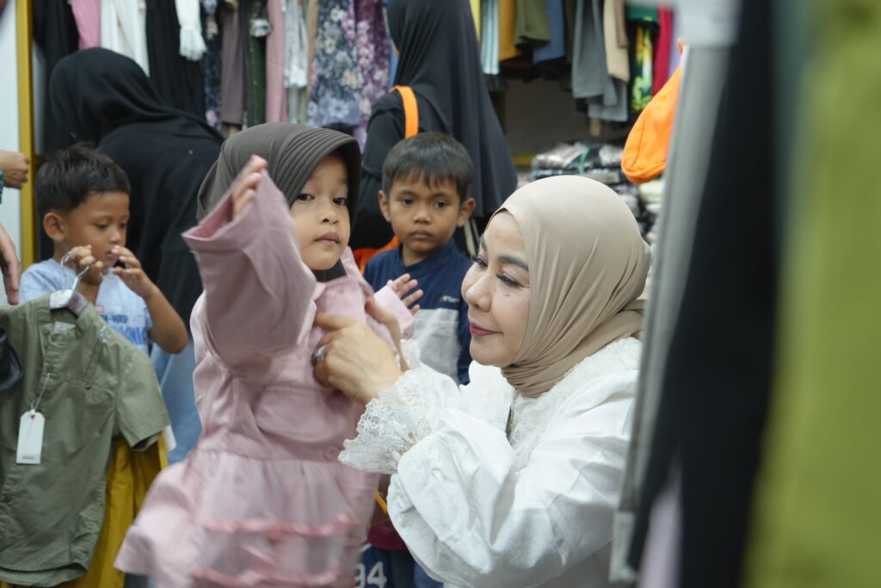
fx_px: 1150
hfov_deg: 41.9
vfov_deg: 28.7
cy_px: 294
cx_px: 440
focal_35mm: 47
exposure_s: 1/100
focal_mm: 47
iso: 2000
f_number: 5
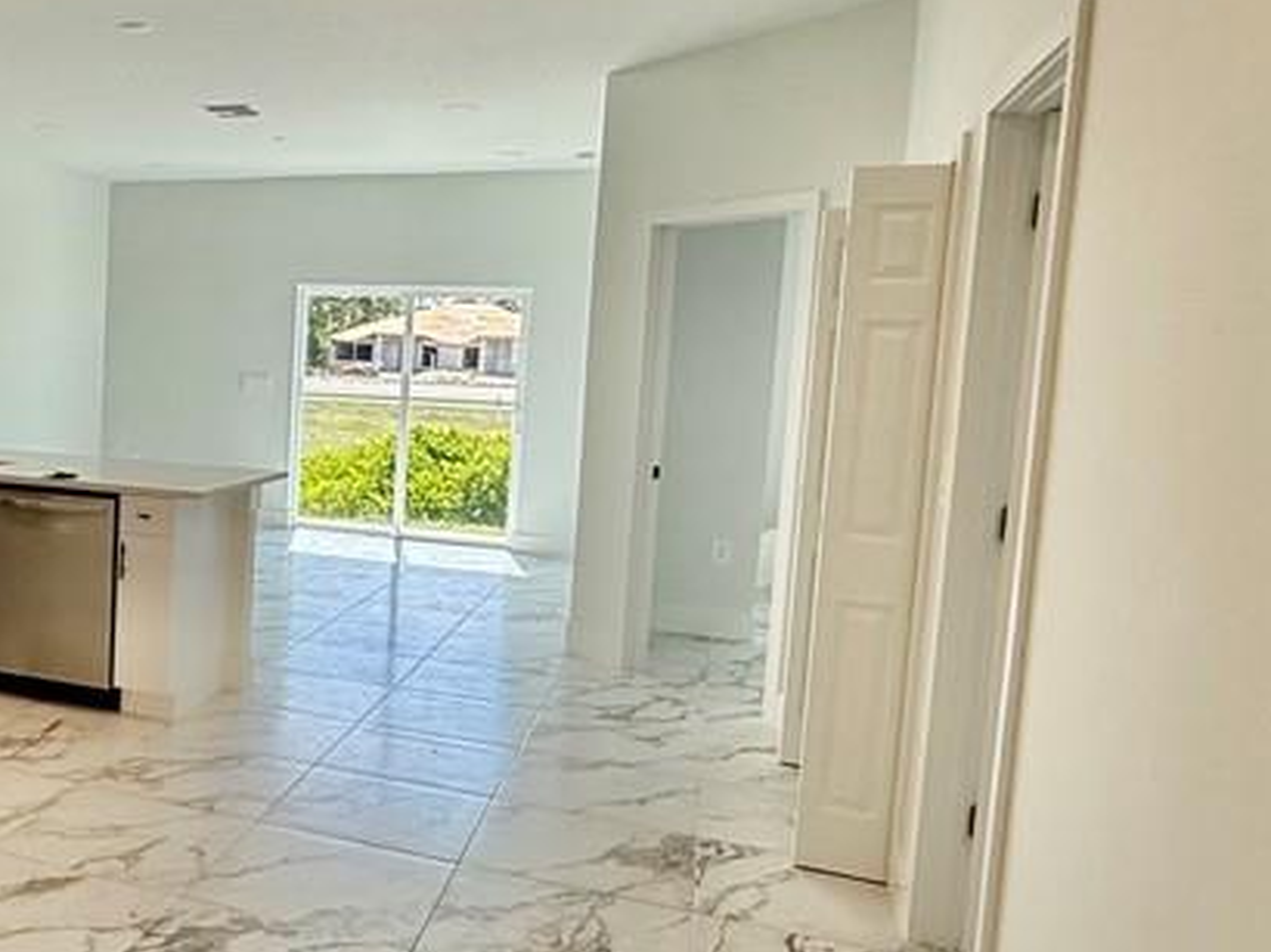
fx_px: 1284
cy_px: 459
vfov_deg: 40.7
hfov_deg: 46.6
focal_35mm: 35
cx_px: 90
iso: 64
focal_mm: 2.22
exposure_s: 1/400
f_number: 2.2
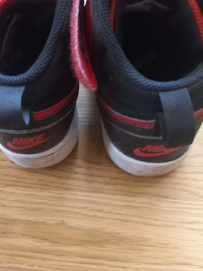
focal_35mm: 32
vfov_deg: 56.8
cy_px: 149
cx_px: 79
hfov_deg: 43.8
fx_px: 251
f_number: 1.8
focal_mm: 4.6
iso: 400
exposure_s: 1/25
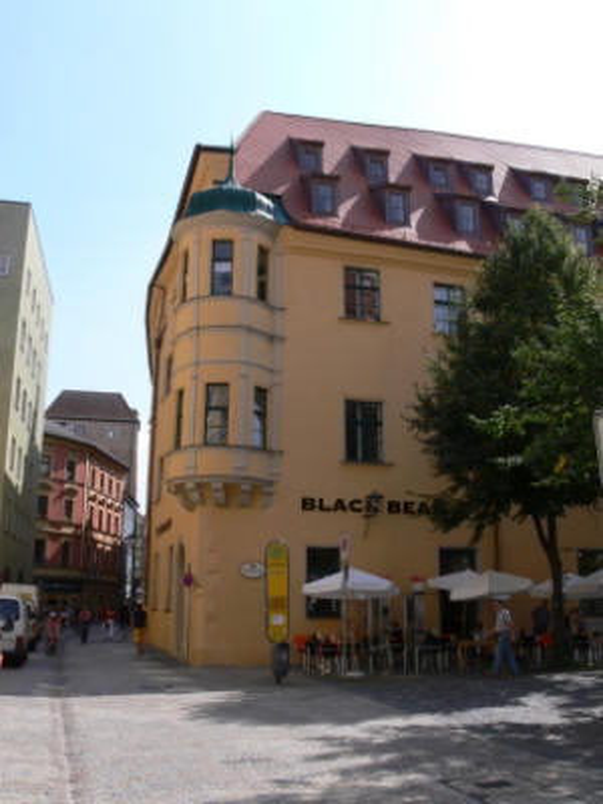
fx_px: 813
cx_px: 302
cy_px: 402
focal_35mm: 35
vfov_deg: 52.6
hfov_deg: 40.7
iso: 80
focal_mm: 7.4
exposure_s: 1/320
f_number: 5.6
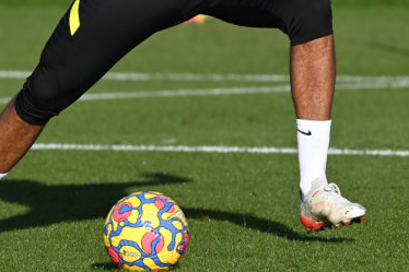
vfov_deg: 1.3
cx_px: 206
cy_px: -62
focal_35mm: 1096
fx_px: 12446
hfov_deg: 1.9
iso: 400
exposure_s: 1/2500
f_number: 6.3
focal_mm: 400
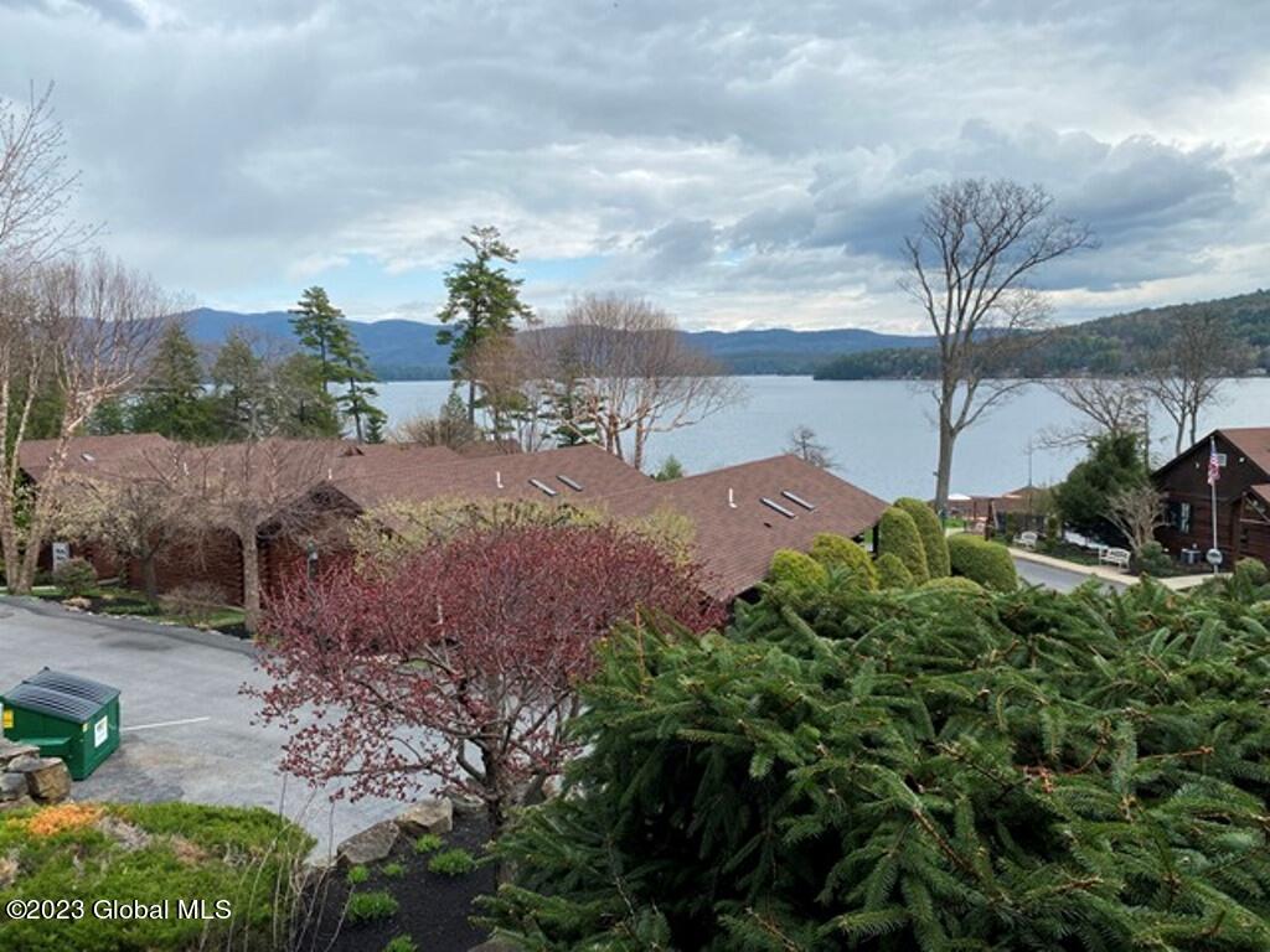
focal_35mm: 26
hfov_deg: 67.3
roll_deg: +0.9
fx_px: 954
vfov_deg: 53.1
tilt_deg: -4.8
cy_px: 476
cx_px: 635
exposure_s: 1/1779
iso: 32
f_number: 1.8
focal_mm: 4.25
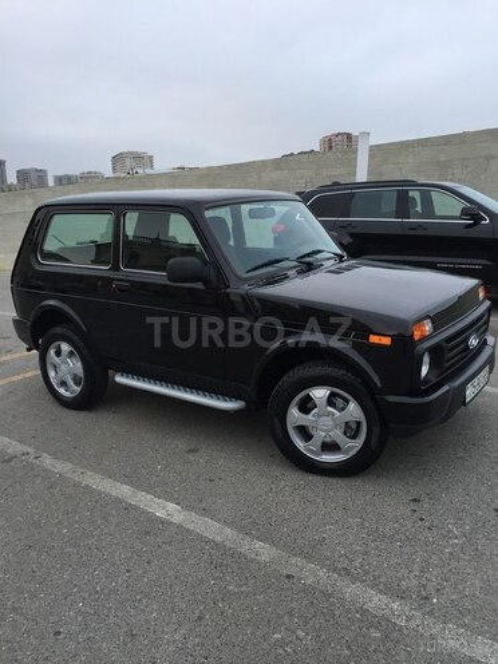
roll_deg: +2.1
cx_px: 249
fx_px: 556
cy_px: 332
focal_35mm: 29
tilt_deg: -10.4
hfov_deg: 48.2
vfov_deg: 61.7
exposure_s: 1/33
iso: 32
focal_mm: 4.15
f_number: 2.2
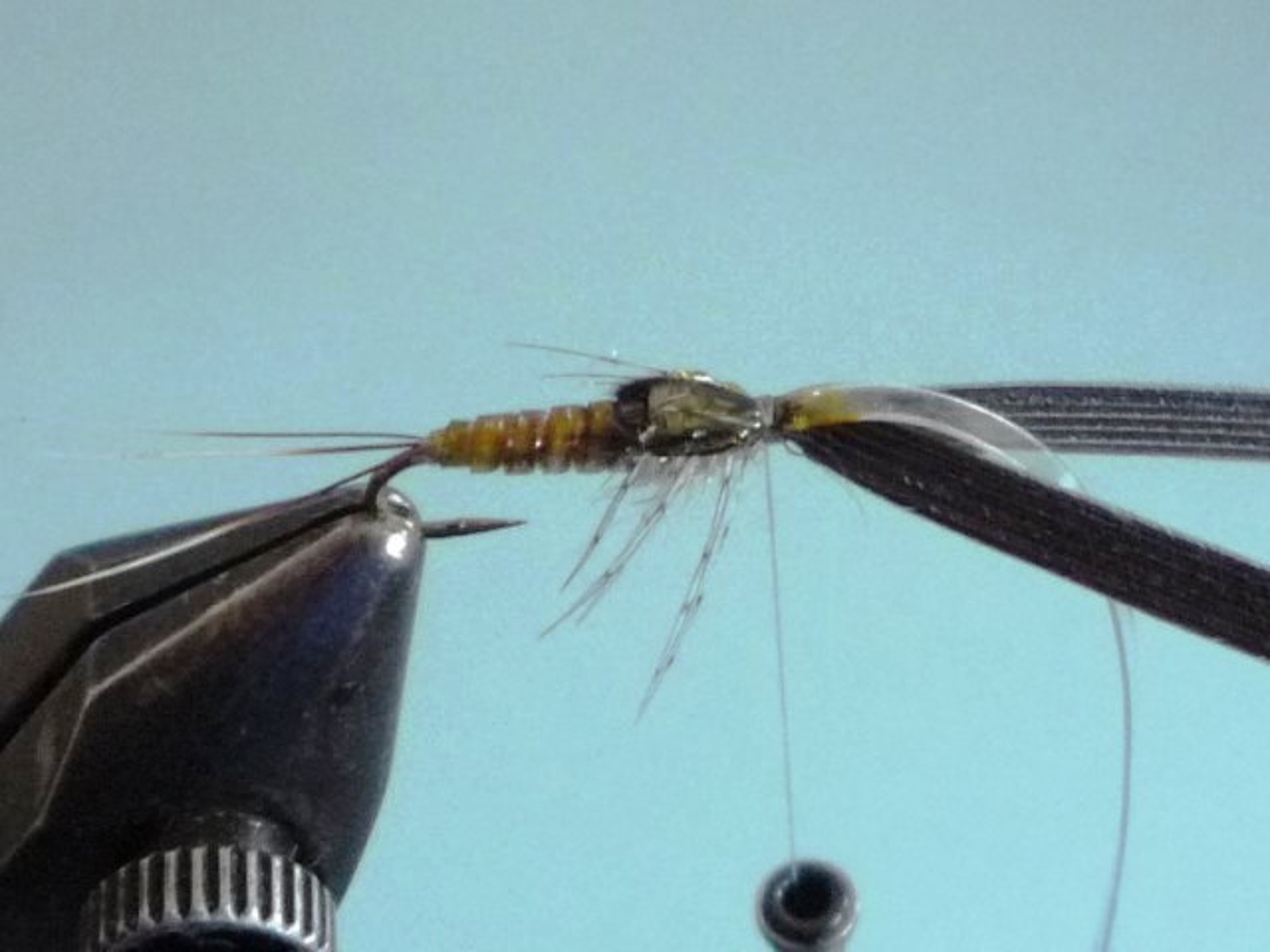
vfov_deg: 46.8
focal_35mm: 30
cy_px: 476
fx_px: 1101
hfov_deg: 60.0
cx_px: 635
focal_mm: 5.2
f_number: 3.3
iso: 400
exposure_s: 1/30
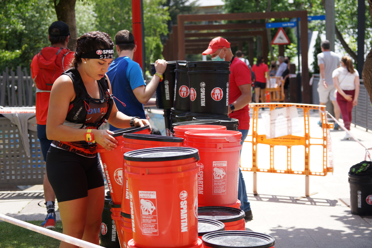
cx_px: 186
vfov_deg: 19.5
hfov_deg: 28.8
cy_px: 124
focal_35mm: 70
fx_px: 723
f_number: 5.6
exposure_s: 1/125
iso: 100
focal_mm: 70
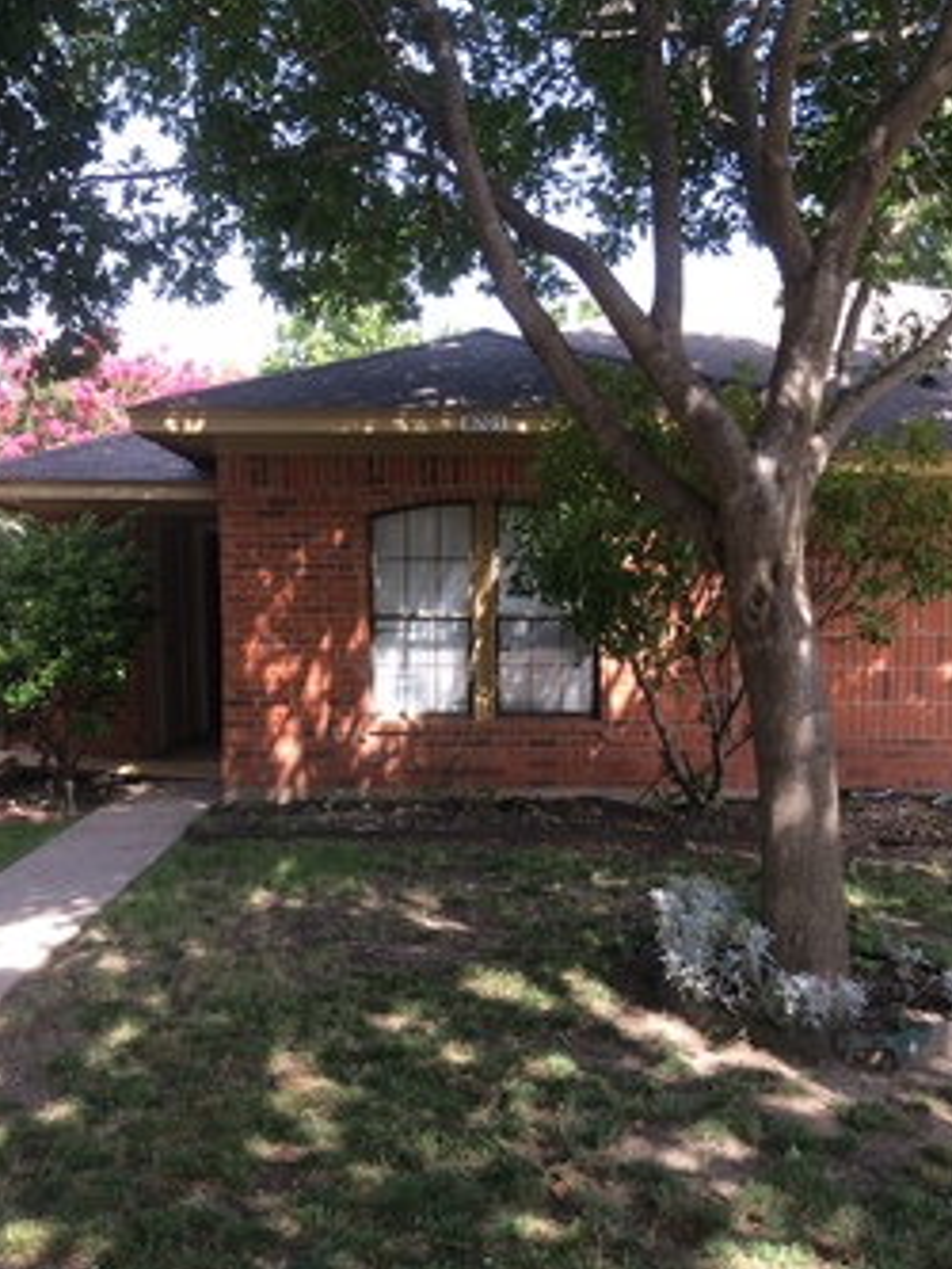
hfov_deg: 37.7
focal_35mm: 38
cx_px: 478
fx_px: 1393
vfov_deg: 48.9
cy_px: 694
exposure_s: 1/185
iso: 32
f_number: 2.4
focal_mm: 3.3
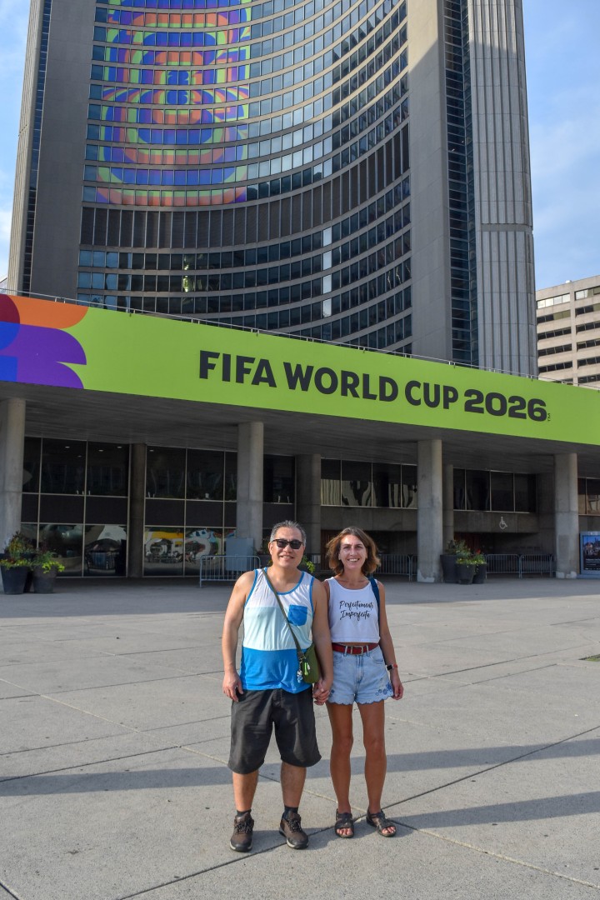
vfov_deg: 67.4
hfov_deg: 47.9
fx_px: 675
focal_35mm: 27
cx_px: 300
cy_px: 450
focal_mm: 18
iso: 400
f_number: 5.6
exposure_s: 1/1500
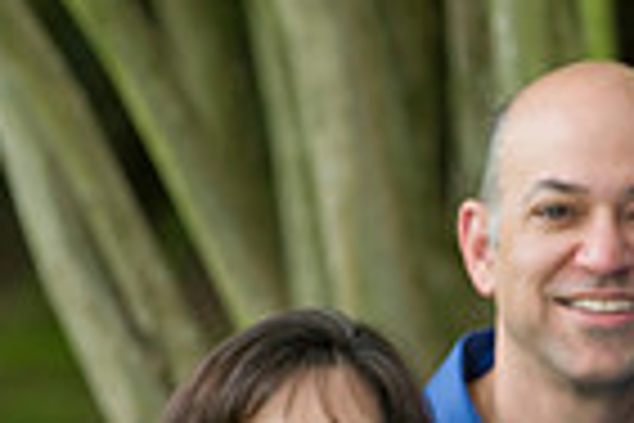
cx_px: 850
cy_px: 634
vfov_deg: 2.1
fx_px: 11605
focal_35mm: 659
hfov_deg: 3.1
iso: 320
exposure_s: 1/100
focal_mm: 160
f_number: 4.5
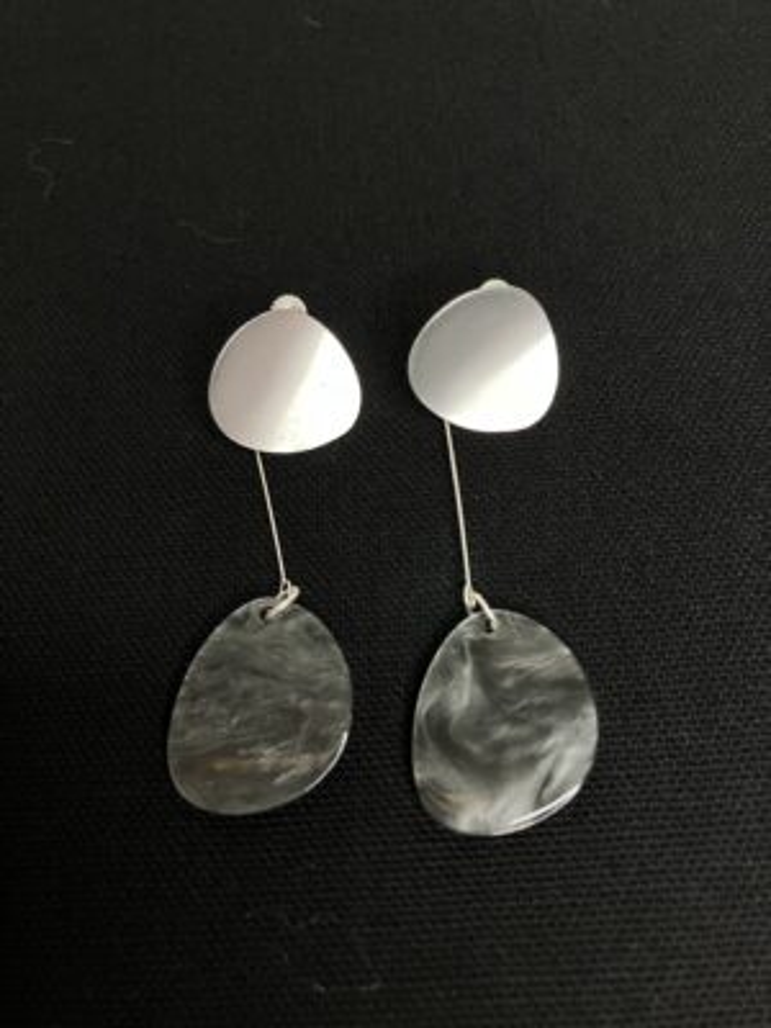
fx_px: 832
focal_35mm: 28
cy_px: 514
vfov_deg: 63.4
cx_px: 386
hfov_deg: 49.7
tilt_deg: -65.2
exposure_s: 1/50
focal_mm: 3.99
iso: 160
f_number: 1.8
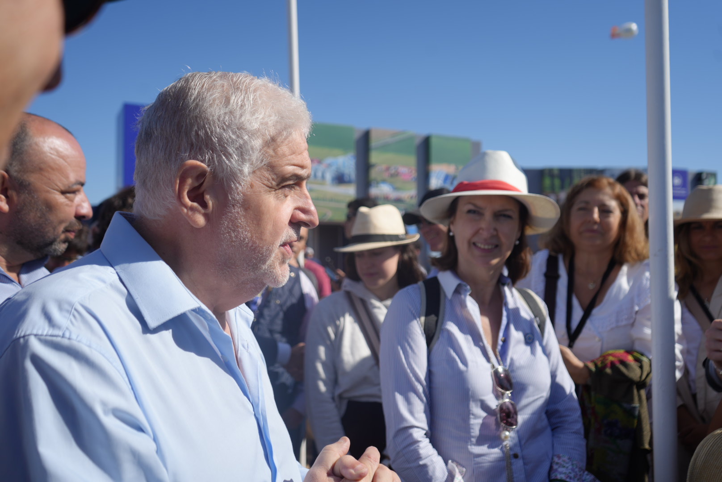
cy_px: 241
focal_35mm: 31
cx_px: 361
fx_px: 622
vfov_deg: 42.4
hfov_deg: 60.2
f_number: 4.5
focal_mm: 31
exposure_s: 1/1600
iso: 100
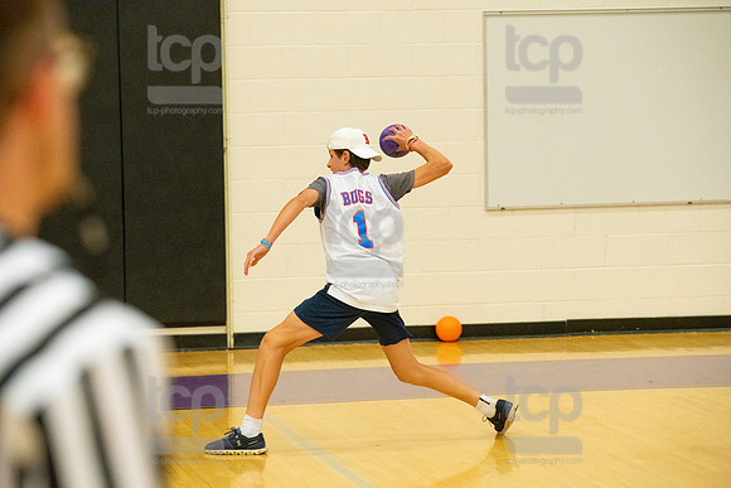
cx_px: 366
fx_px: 2742
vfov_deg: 10.2
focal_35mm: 135
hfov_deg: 15.2
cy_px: 244
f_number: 4.5
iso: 6400
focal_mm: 135
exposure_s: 1/800
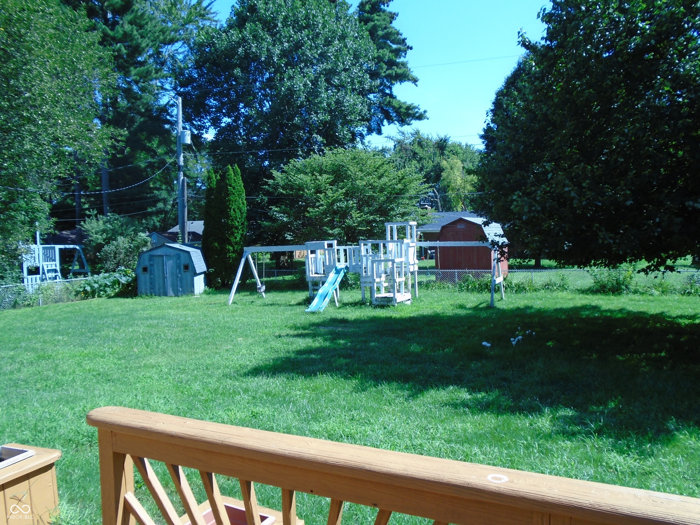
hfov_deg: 67.3
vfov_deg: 53.1
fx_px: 526
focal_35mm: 26
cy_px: 262
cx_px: 350
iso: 100
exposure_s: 1/400
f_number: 3.2
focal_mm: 4.6
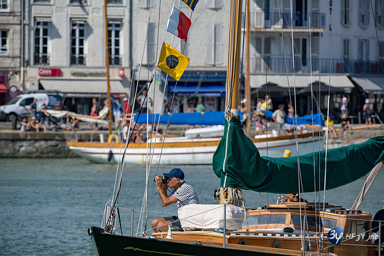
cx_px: 192
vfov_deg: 3.5
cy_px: 128
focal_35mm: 390
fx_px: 4161
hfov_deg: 5.3
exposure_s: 1/800
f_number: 11
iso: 280
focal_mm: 390
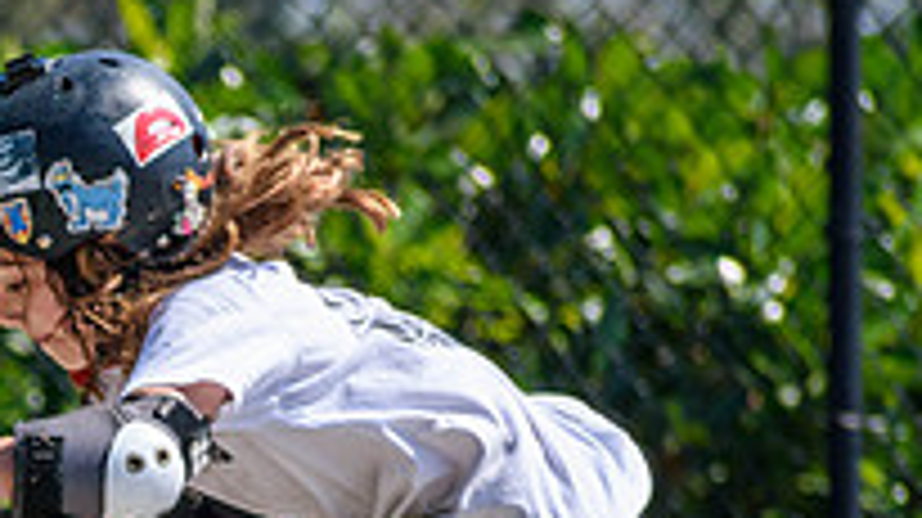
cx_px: -216
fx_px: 26044
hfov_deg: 2.0
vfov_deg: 1.1
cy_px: 736
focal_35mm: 1066
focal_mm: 240
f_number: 6
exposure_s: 1/2000
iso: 320
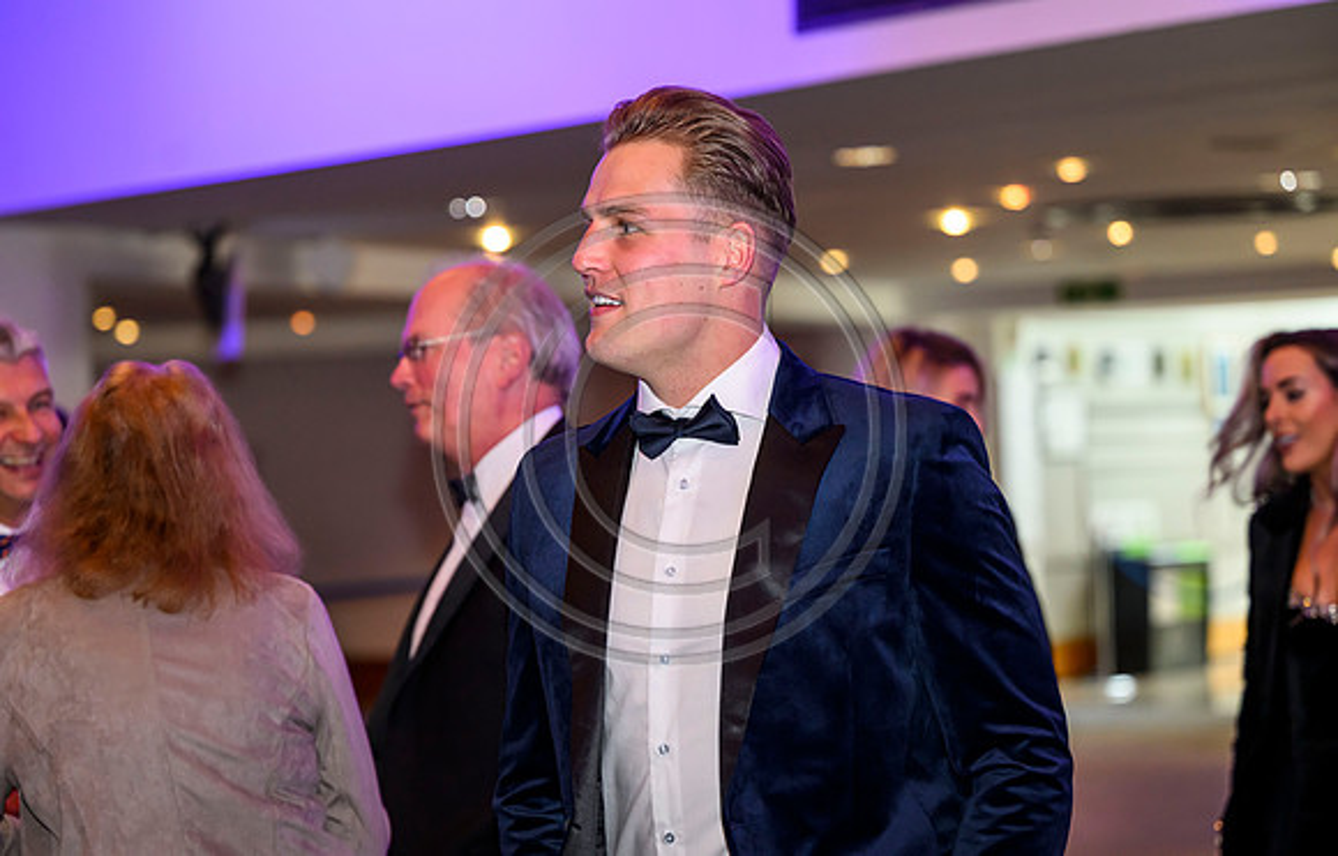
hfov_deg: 22.1
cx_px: 669
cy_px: 410
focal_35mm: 93
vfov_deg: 14.3
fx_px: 3419
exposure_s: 1/160
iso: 2500
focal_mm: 92
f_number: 3.2
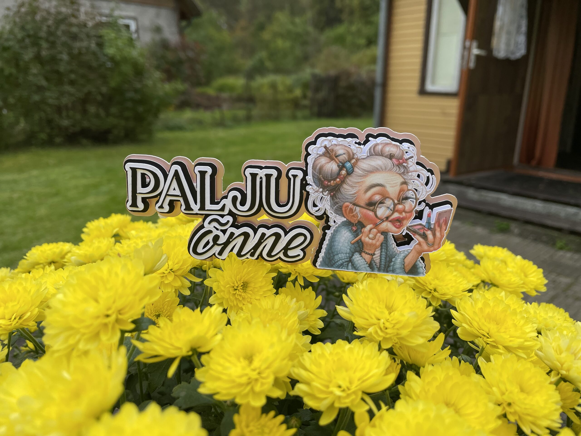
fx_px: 436
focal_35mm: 26
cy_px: 218
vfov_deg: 53.1
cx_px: 290
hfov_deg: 67.3
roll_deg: -0.3
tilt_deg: -16.6
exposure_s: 1/673
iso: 50
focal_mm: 4.2
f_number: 1.6
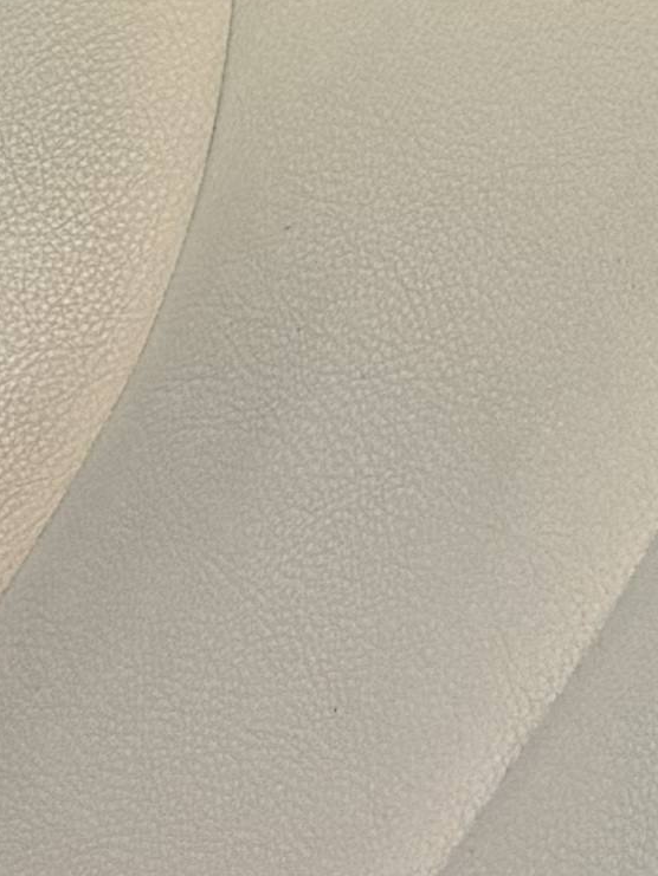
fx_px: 4687
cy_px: 1245
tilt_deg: -31.7
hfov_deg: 6.9
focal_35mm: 185
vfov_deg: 10.4
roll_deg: -1.6
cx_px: -1541
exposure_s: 1/582
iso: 80
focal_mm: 6.76
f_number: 1.78
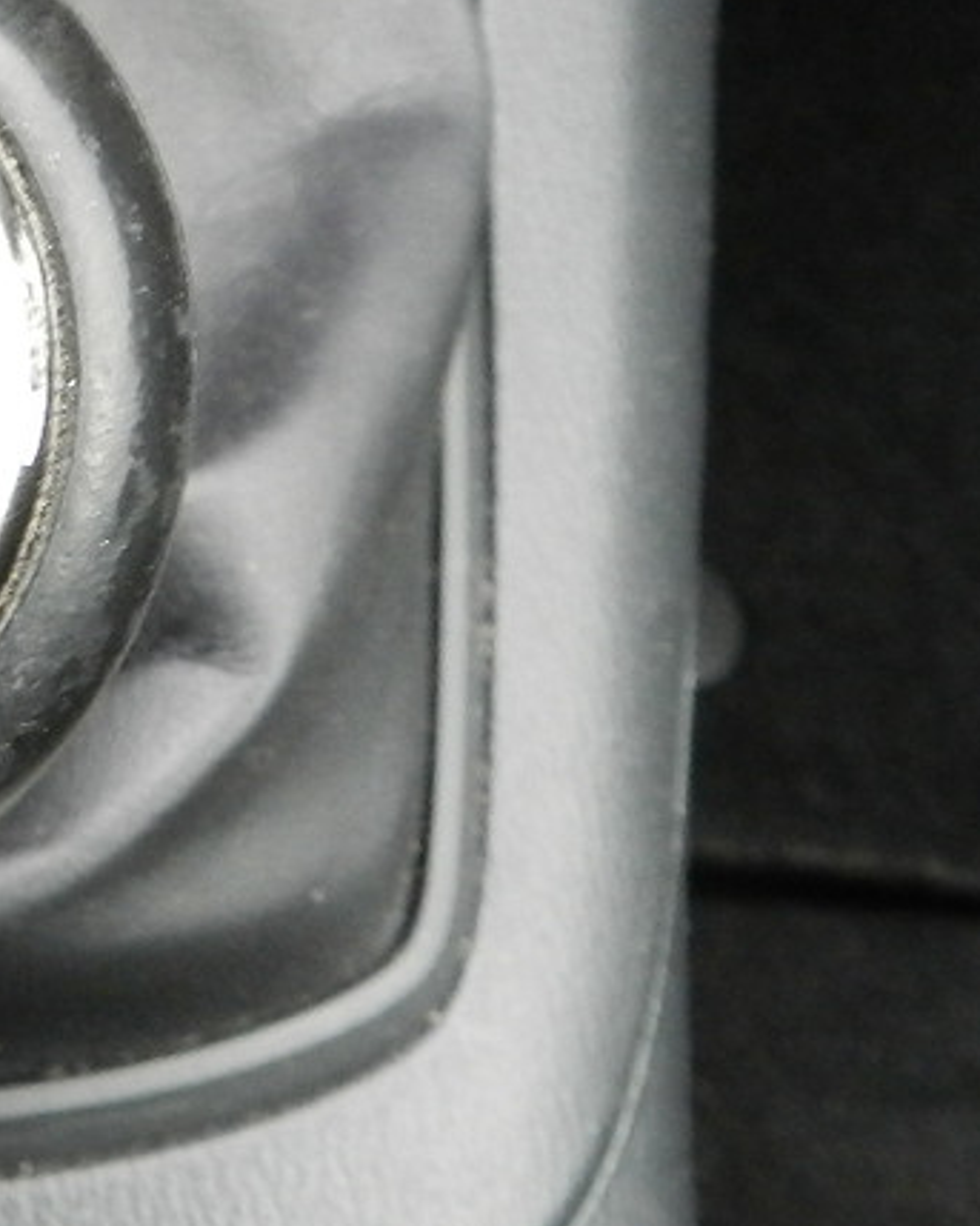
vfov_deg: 23.2
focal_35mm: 82
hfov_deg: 17.5
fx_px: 2974
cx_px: -326
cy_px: 389
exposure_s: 1/10
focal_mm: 4.5
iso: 400
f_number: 3.5
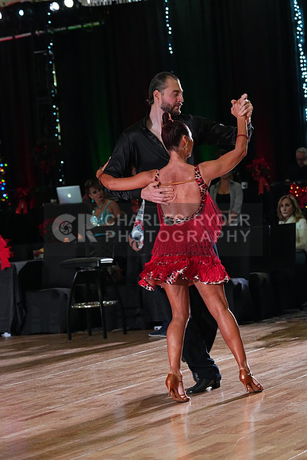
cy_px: 230
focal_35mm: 125
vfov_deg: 16.4
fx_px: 1598
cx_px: 154
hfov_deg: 11.0
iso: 8000
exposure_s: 1/400
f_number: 5.6
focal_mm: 125
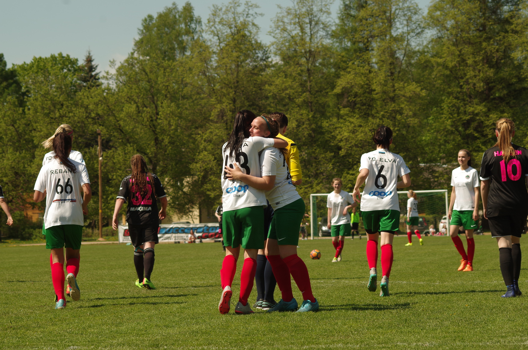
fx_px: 1756
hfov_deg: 17.1
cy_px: 175
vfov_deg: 11.4
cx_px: 264
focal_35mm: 120
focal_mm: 80
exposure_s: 1/800
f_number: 5.6
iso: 200
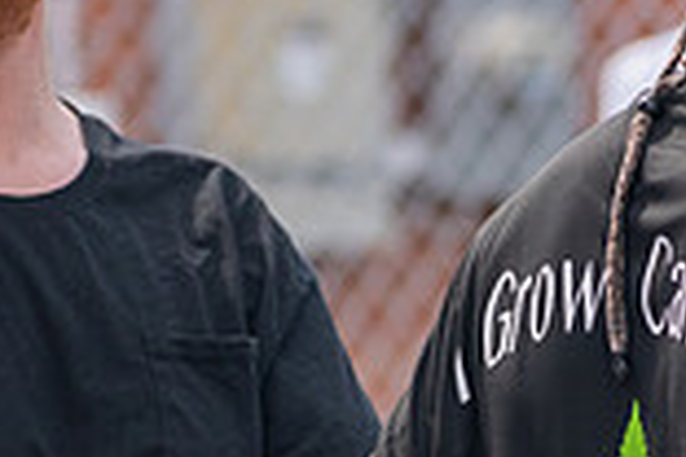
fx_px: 19130
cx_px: 466
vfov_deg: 1.4
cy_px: 363
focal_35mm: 1004
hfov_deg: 2.1
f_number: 5.3
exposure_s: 1/1600
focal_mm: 180
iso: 400
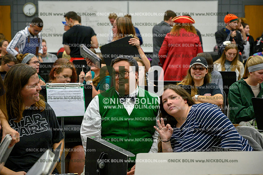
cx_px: 132
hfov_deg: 28.8
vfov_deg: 19.5
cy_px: 88
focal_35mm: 70
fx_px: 511
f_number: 4
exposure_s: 1/250
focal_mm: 70
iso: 4000
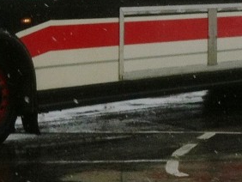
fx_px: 889
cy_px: -51
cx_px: 64
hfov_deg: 15.4
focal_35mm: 127
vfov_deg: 11.4
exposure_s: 1/642
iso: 80
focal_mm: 3.85
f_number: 2.8
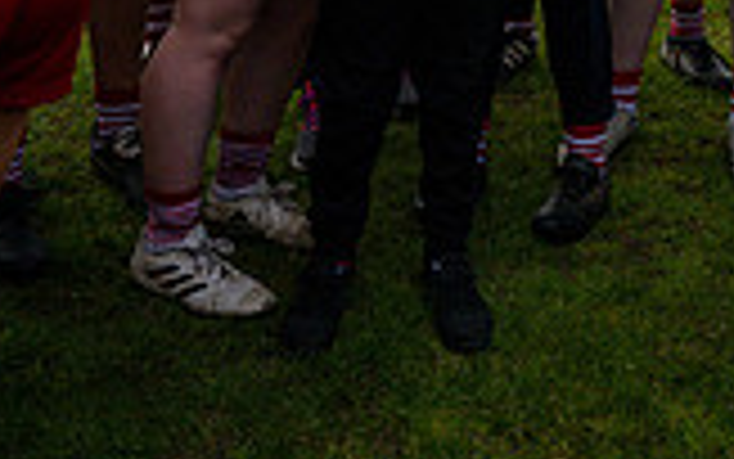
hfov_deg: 22.9
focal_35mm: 87
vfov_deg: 13.7
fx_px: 1741
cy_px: -331
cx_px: 729
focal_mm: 24
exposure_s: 1/8000
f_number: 2.8
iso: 125
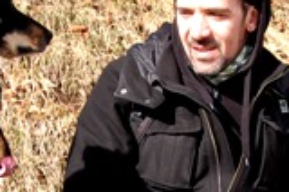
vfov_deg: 10.1
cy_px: 257
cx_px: 141
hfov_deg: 15.6
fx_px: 1058
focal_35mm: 132
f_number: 10
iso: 800
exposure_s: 1/400
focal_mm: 22
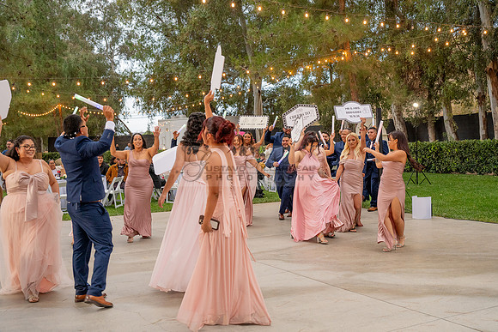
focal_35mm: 43
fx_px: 595
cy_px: 166
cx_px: 249
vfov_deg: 31.2
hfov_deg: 45.4
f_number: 4
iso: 1600
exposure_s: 1/200
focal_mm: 43
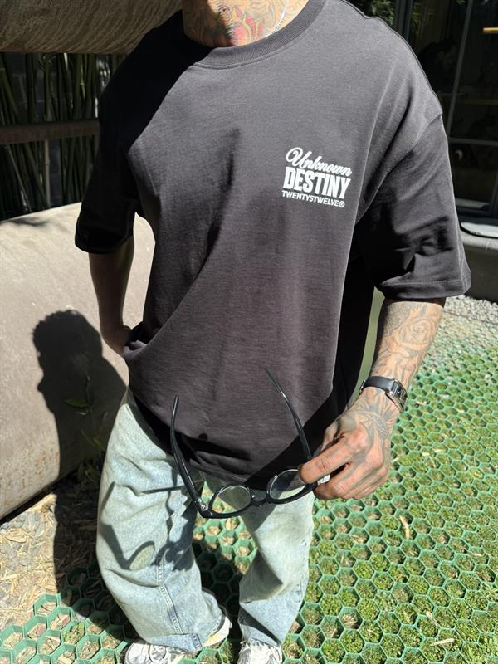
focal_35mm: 24
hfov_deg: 56.8
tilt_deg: -29.4
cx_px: 249
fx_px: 460
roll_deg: +0.4
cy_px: 332
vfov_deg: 71.6
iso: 100
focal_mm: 6.76
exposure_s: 1/1464
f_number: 1.78
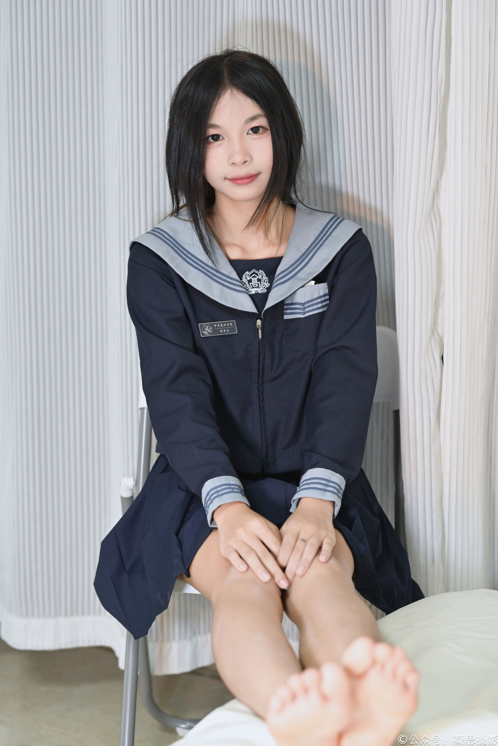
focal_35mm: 60
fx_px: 1245
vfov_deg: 33.4
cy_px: 373
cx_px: 249
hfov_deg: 22.6
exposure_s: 1/100
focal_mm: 60
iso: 1800
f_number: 3.2
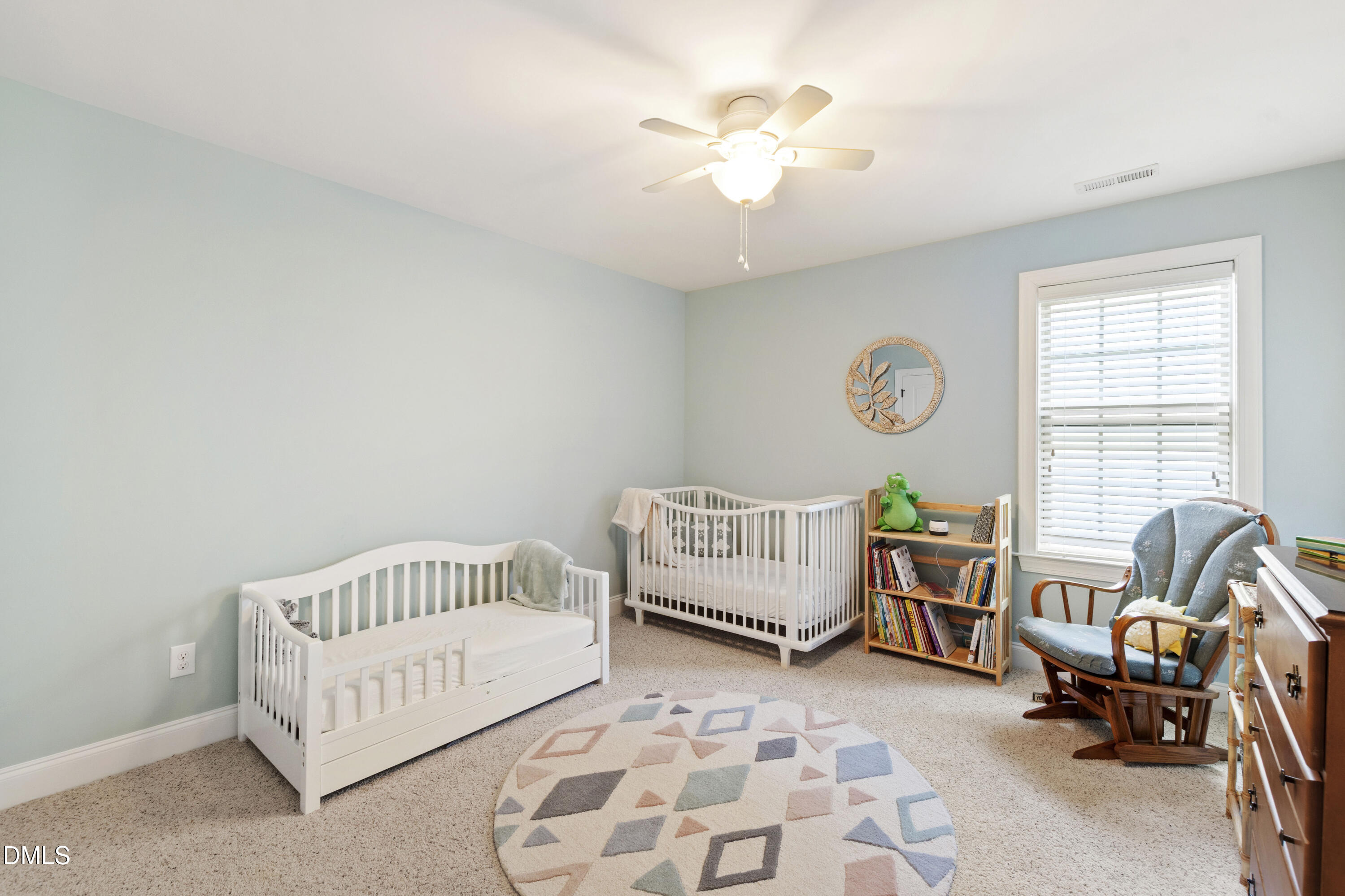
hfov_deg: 100.4
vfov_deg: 77.3
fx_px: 560
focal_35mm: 15
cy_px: 448
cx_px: 672
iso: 100
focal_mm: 10
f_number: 8
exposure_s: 1.3
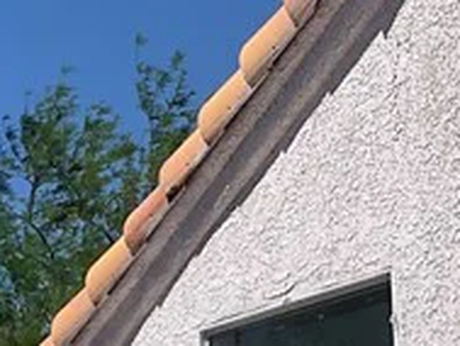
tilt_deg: +13.3
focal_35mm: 157
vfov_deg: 9.5
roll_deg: +3.4
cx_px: 402
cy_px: 134
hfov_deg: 12.5
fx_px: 2088
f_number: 1.8
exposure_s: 1/4065
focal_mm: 3
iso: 16
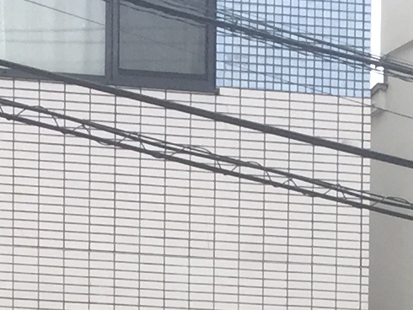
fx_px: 2304
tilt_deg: -1.5
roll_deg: -1.2
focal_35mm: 193
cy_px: 1011
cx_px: 164
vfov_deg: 6.8
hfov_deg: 10.2
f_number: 2.2
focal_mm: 4.15
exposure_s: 1/608
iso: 32
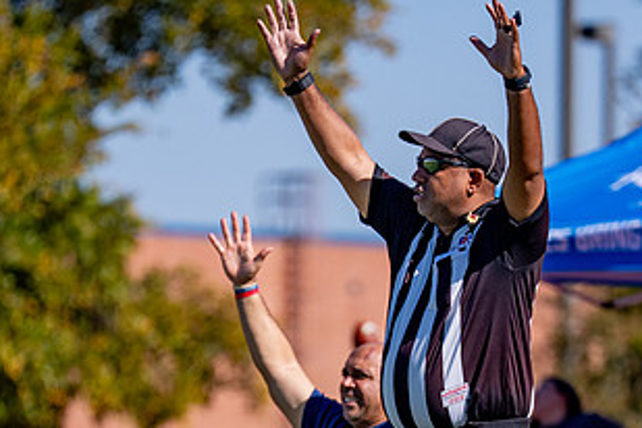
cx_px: 367
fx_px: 9059
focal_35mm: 508
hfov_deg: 4.1
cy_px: 493
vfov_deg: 2.7
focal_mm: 197
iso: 160
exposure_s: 1/6400
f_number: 2.8
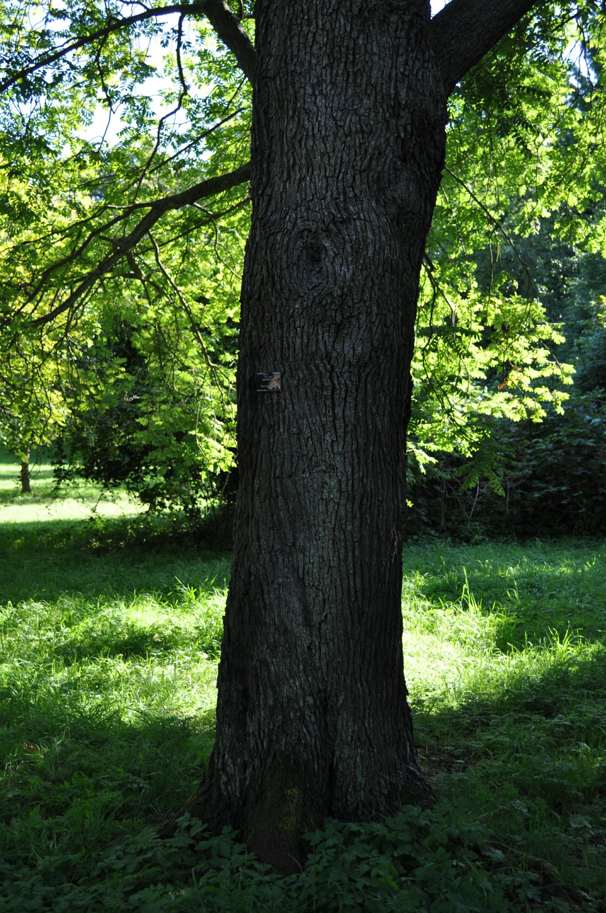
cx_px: 303
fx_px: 1215
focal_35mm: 48
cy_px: 456
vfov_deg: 41.2
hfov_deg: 28.0
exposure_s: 1/125
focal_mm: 32
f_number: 5.6
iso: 200
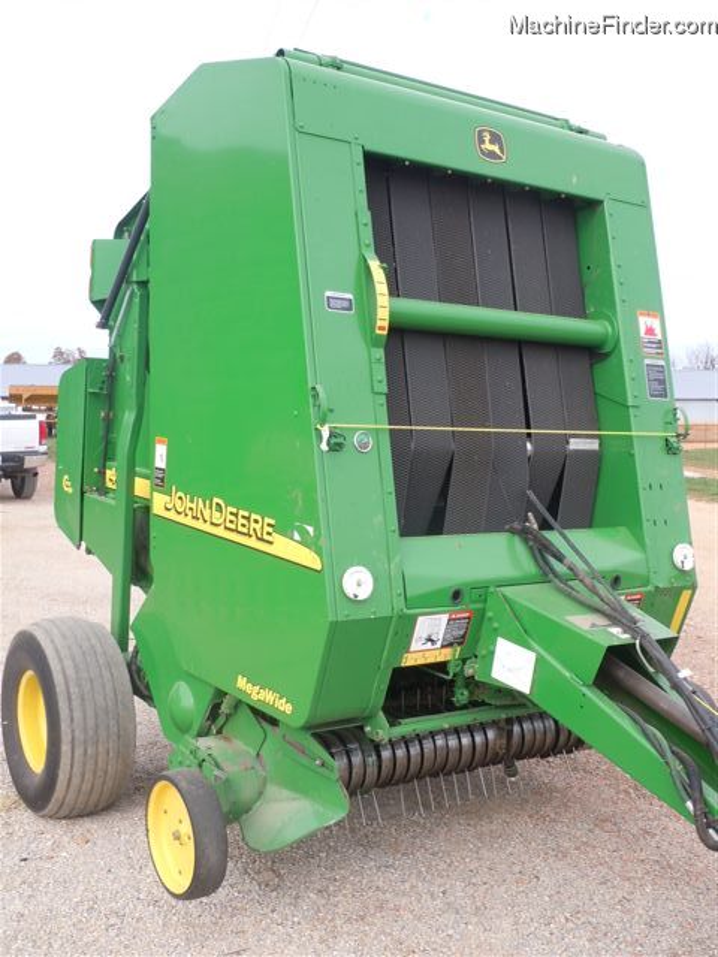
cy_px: 478
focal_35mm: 39
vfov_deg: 47.9
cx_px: 359
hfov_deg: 36.8
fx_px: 1079
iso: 100
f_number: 4.3
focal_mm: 6.9
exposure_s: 1/200
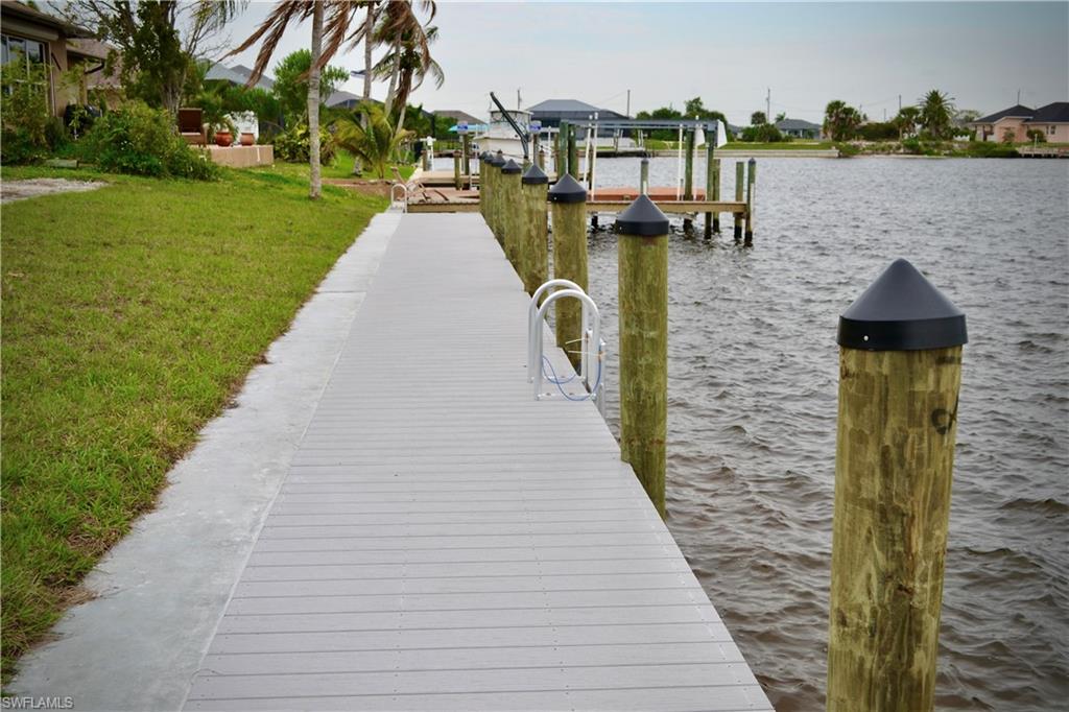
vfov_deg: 34.2
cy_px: 356
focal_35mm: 39
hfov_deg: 49.6
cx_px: 534
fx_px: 1158
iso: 100
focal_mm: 26
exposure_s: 1/200
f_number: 7.1
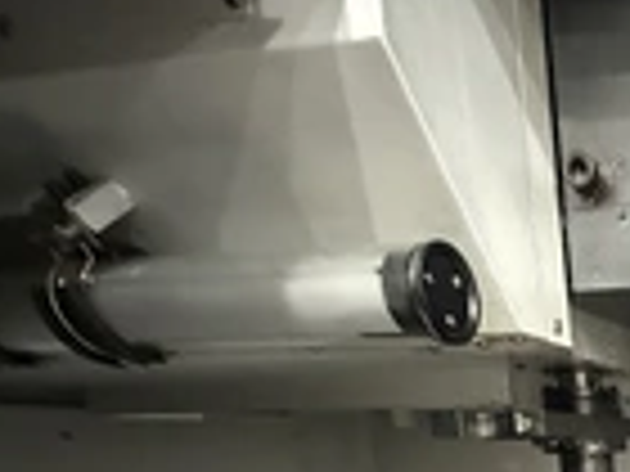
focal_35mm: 40
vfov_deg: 29.1
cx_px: 814
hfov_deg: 34.0
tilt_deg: -13.7
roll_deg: +1.0
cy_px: 616
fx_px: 728
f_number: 2.2
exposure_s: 1/40
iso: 1250
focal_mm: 2.22
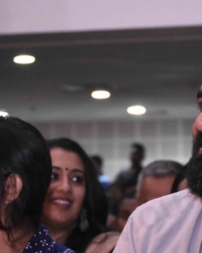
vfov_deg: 9.4
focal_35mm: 205
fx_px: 1532
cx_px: 129
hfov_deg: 7.5
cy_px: 181
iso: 8000
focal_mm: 66
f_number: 5
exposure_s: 1/80
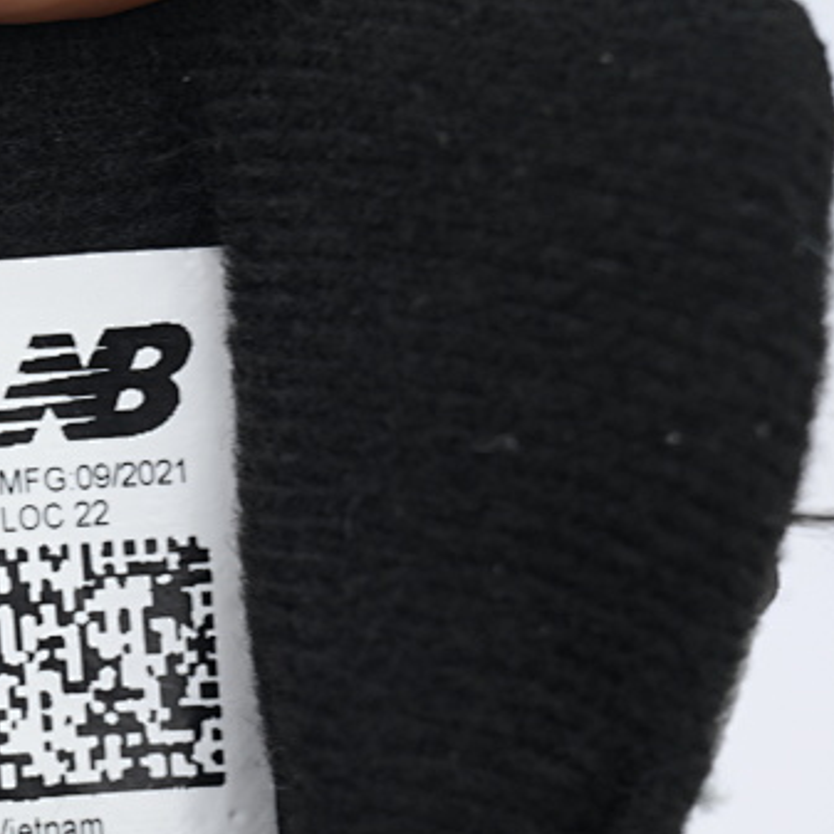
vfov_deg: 7.2
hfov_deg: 7.2
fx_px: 6596
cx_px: -40
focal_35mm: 242
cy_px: 637
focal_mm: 120
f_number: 10
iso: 400
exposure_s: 1/100
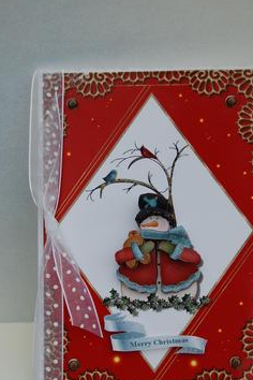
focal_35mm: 76
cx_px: 146
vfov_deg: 26.6
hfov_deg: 17.9
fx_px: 801
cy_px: 230
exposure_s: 1/125
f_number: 5.6
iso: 200
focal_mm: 40
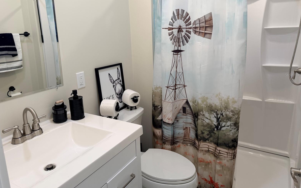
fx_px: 213
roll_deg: +2.2
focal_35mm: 26
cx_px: 149
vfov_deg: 47.3
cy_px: 75
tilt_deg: -11.1
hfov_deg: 70.4
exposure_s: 1/120
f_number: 1.78
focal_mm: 6.76
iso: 80
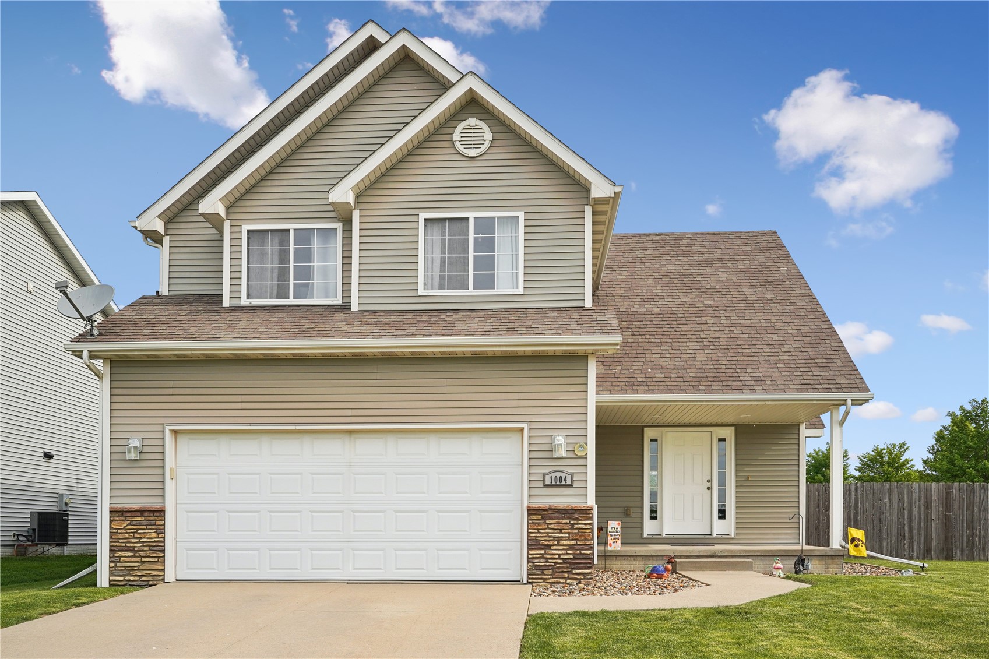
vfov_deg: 45.0
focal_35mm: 29
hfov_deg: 63.7
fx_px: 797
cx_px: 494
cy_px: 330
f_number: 9
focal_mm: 29
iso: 400
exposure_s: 1/800
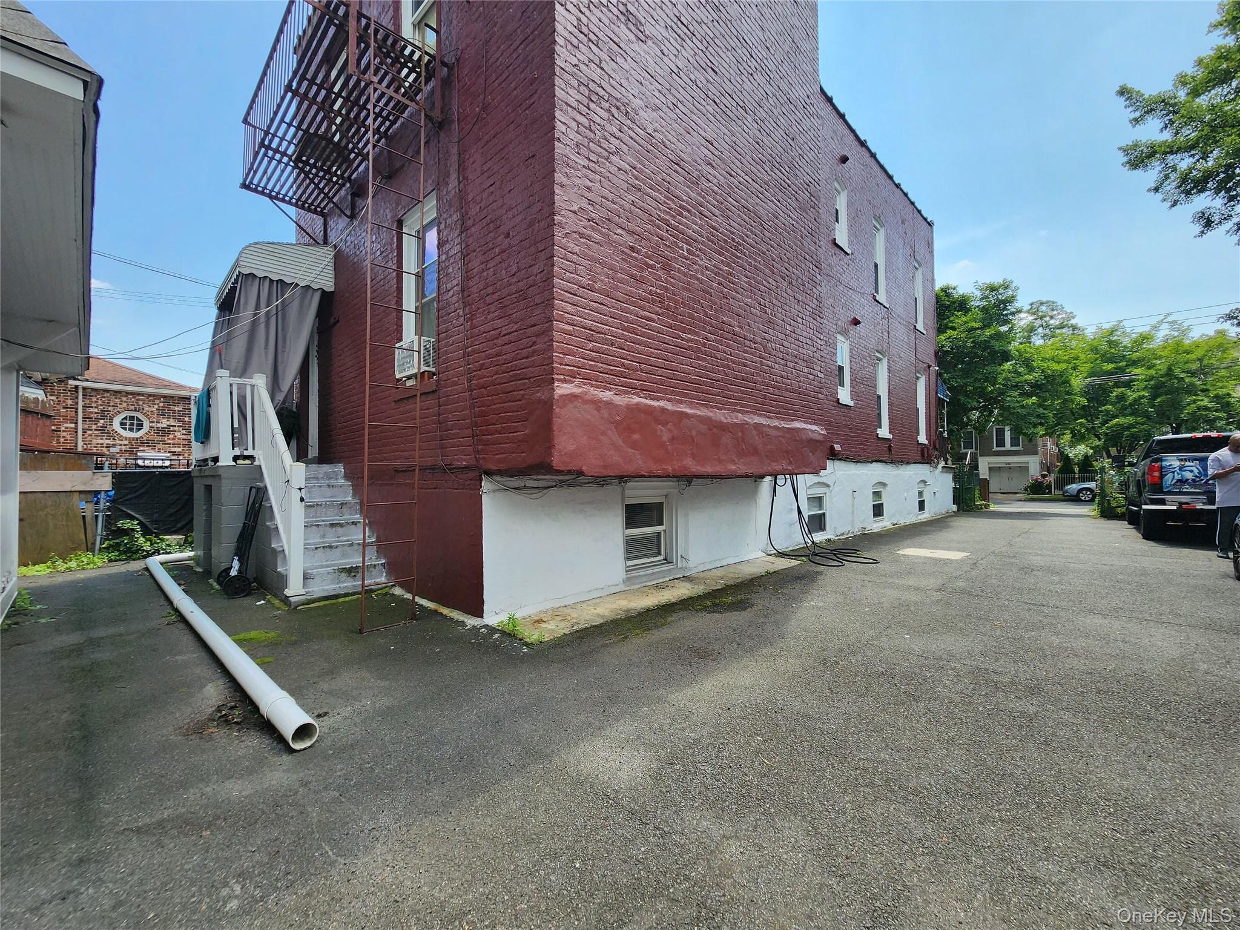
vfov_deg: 89.9
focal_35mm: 13
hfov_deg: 106.2
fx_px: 466
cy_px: 465
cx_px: 620
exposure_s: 1/859
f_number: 2.2
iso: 50
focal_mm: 2.2
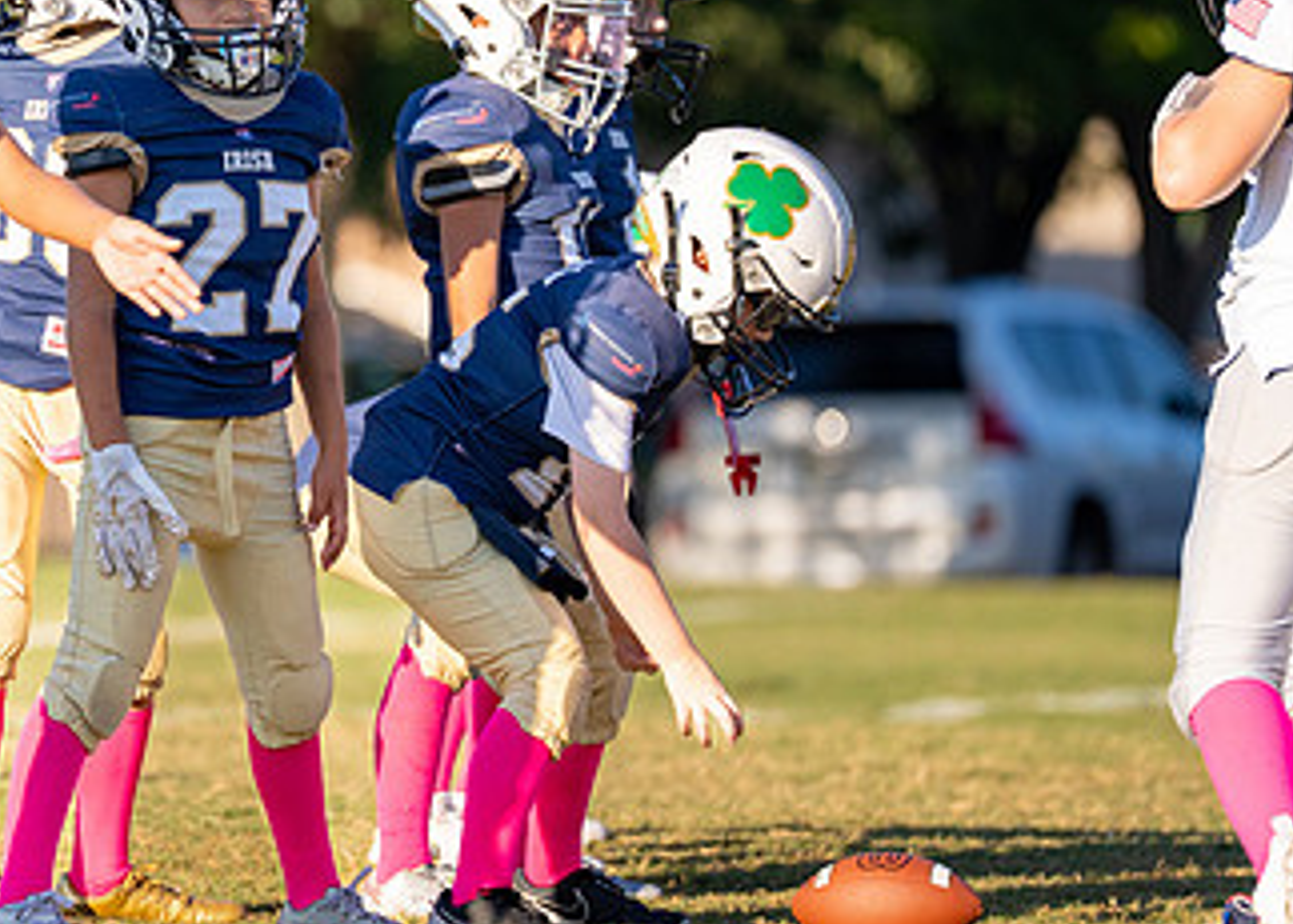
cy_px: 317
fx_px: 15871
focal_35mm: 432
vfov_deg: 3.3
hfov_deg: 4.7
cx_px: 211
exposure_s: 1/3200
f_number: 2.8
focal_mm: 200
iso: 200
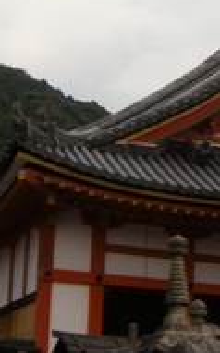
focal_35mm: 136
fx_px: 1308
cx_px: 307
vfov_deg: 15.2
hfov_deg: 9.4
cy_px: 45
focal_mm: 5.9
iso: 64
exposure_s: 1/287
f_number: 3.8
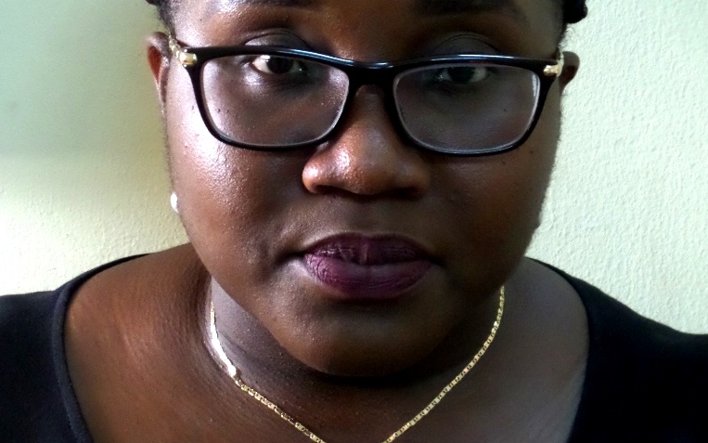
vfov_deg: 11.8
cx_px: 354
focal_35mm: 111
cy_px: 134
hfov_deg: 18.8
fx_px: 2142
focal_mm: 13.9
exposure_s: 1/20
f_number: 3.8
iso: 800
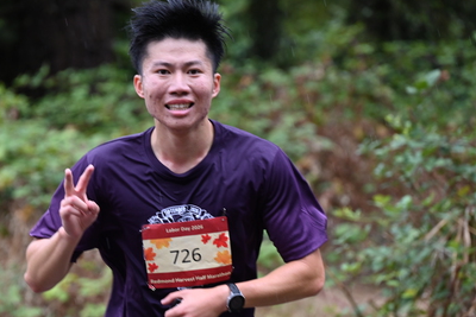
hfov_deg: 7.5
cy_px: 200
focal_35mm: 275
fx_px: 3637
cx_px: 190
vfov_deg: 5.0
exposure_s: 1/250
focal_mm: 200
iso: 1000
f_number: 6.3
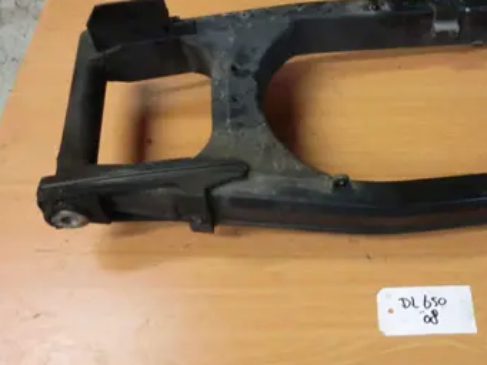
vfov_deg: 37.5
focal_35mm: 38
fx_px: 535
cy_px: 137
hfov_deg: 48.1
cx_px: 328
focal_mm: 4.9
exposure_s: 1/60
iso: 500
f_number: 3.2
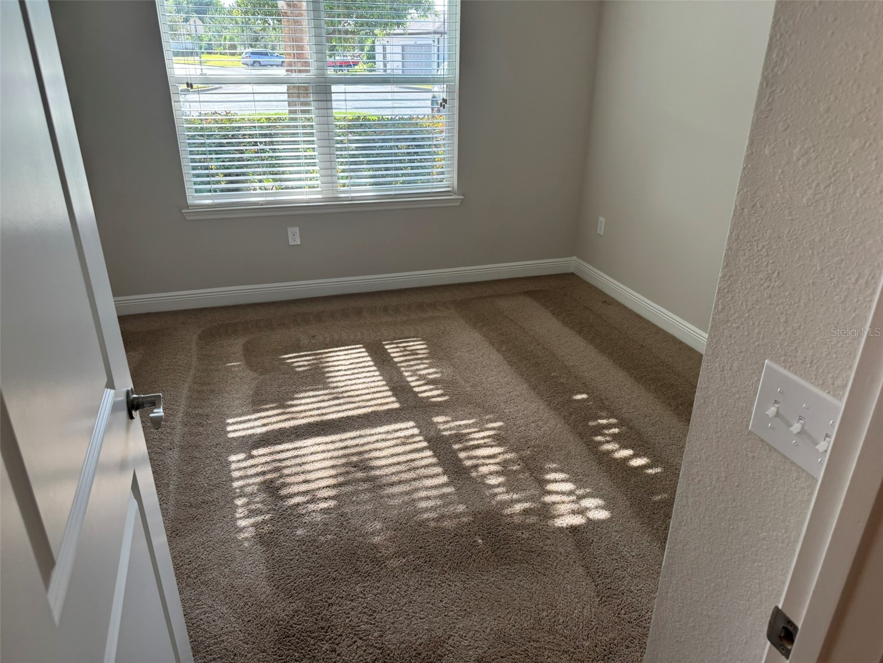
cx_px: 442
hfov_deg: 71.6
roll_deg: +0.1
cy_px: 332
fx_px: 612
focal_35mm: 24
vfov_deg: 56.8
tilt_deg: -22.2
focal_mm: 6.76
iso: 100
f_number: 1.78
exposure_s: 1/139
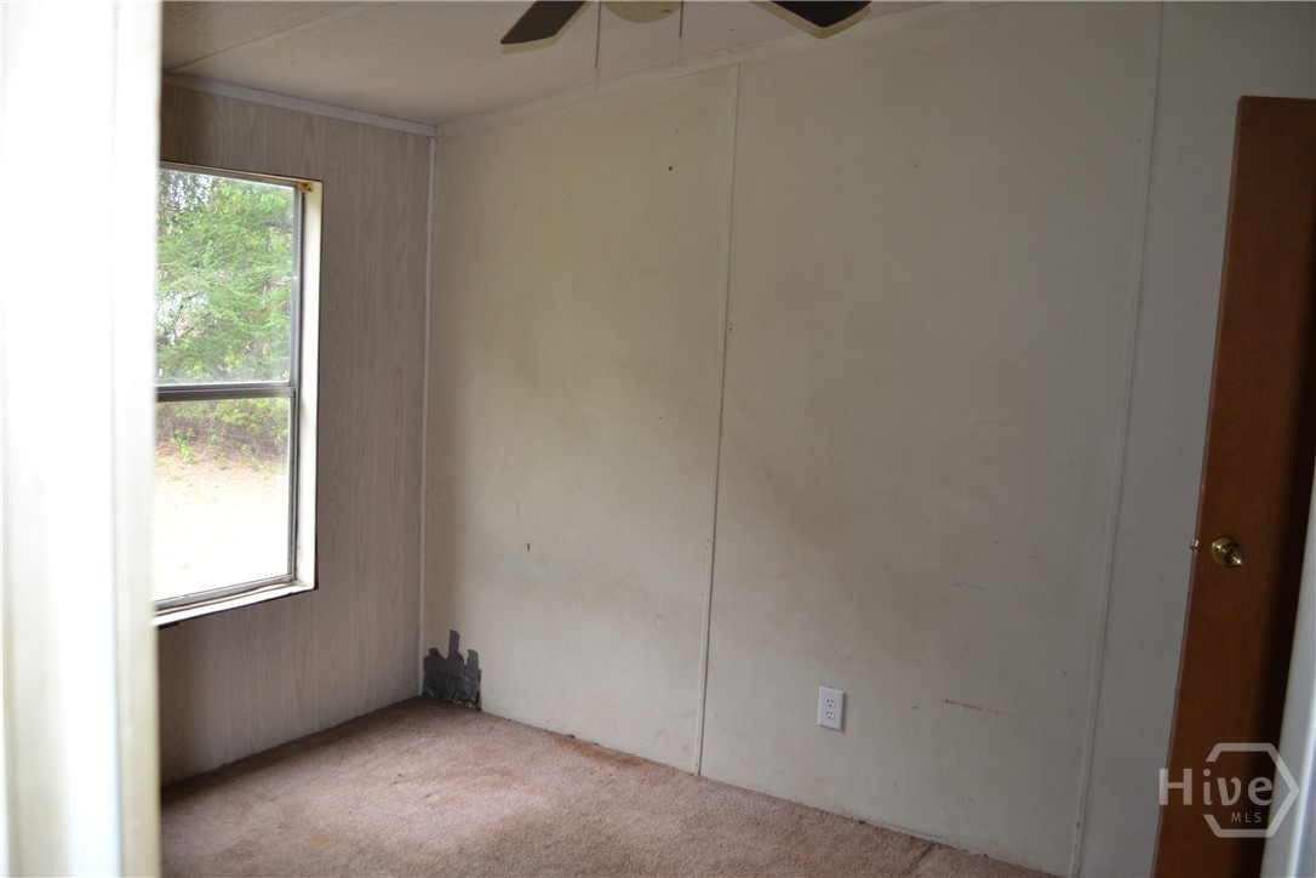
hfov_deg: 61.9
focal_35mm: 30
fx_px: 1097
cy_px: 439
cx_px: 658
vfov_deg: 43.6
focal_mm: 20
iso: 400
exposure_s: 1/125
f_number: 4
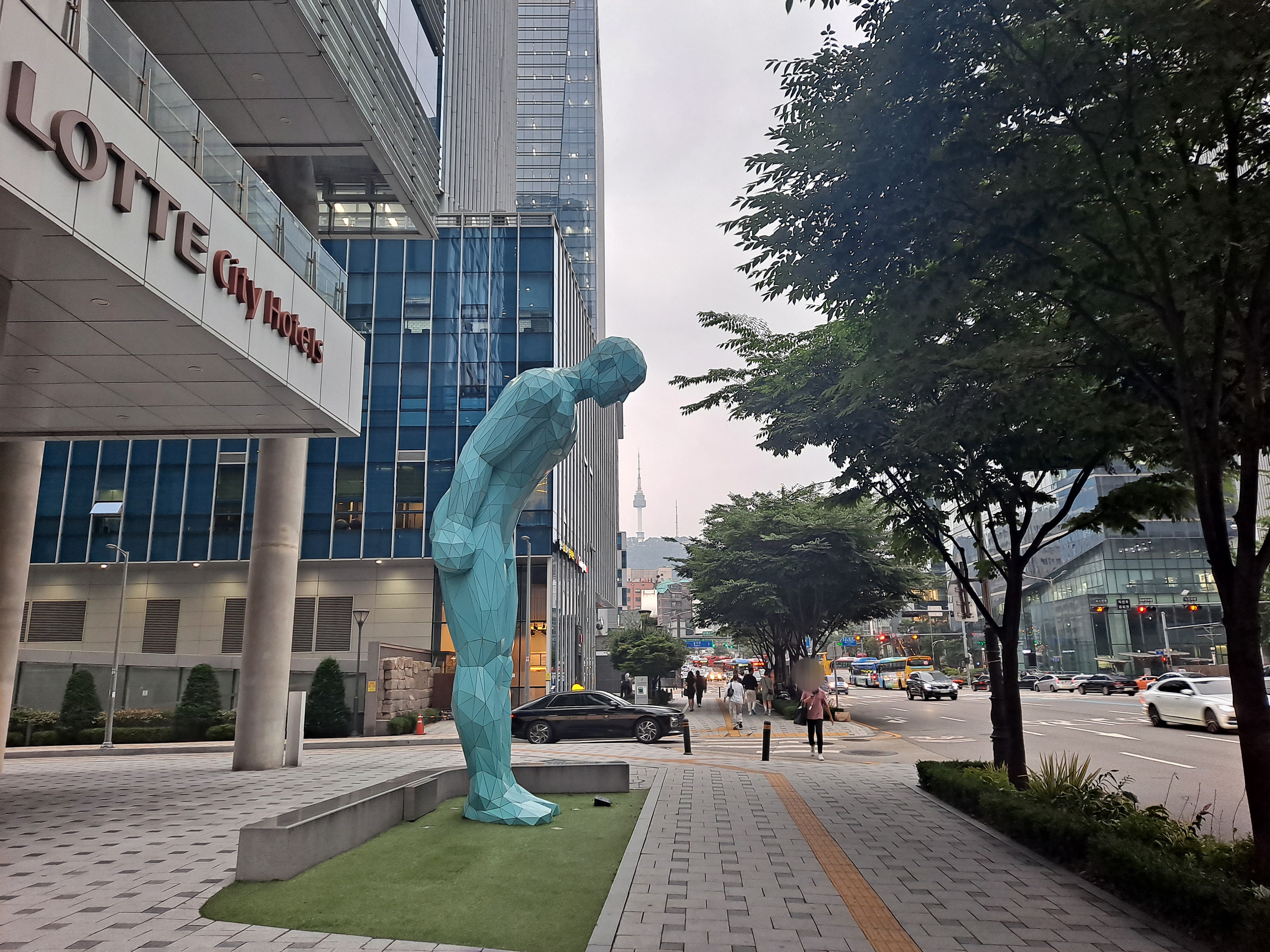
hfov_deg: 69.4
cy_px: 476
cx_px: 635
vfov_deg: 54.9
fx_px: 917
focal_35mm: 25
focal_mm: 4.6
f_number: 2
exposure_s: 1/60.2
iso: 64
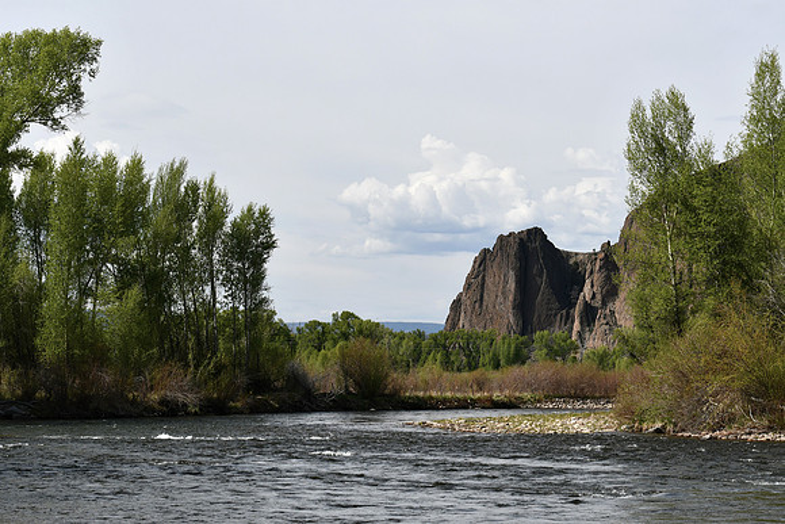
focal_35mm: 105
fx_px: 2290
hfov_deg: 19.5
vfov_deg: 13.0
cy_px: 262
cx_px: 392
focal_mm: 70
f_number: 10
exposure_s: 1/400
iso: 100
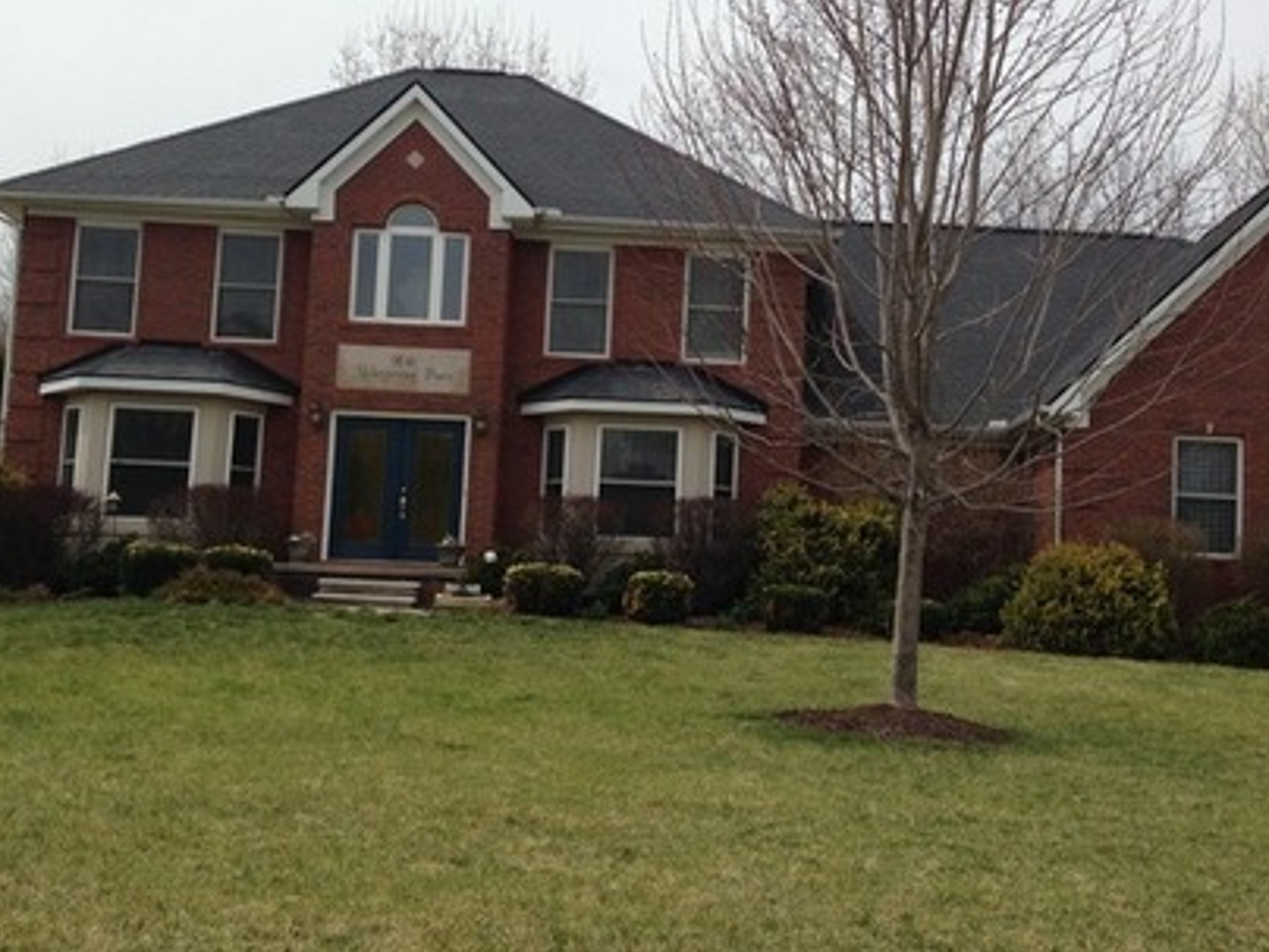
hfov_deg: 38.8
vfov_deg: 29.7
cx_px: 716
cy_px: 456
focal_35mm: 49
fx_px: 1796
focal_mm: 4.12
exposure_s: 1/2358
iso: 50
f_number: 2.4
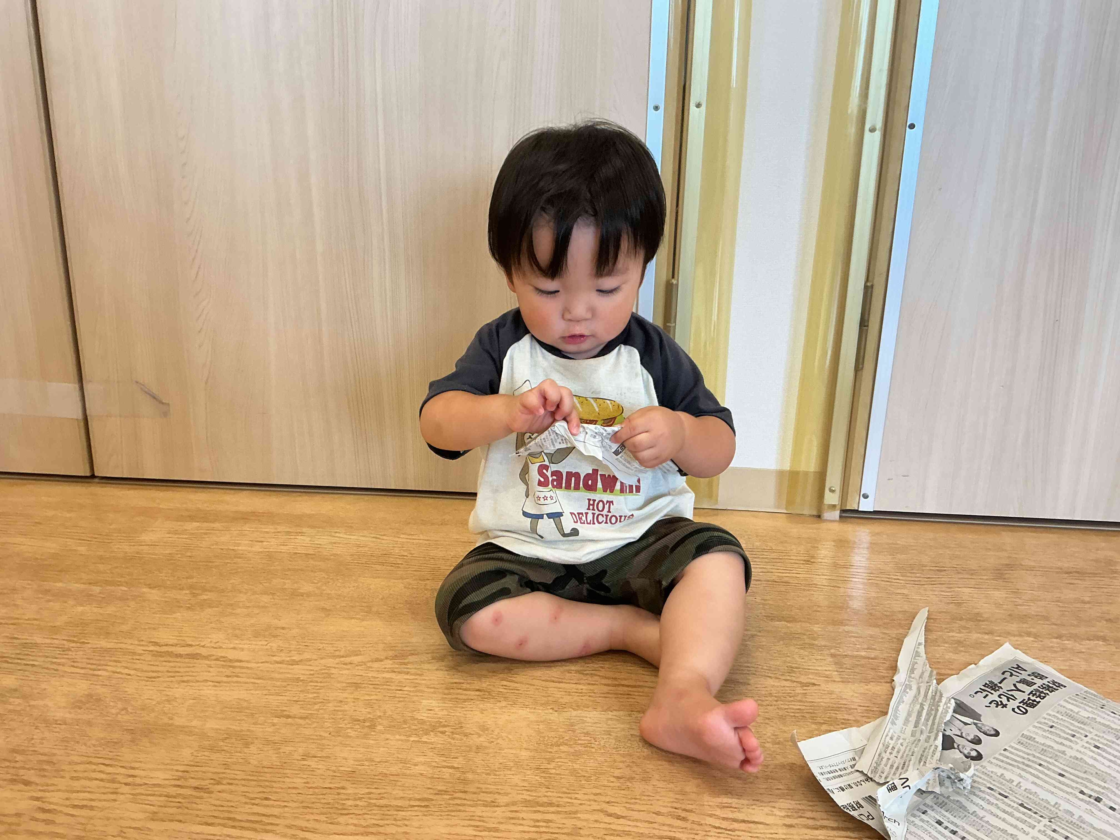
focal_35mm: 29
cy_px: 420
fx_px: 938
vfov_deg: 48.2
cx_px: 560
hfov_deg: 61.7
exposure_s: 1/120
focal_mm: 3
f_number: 1.8
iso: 64
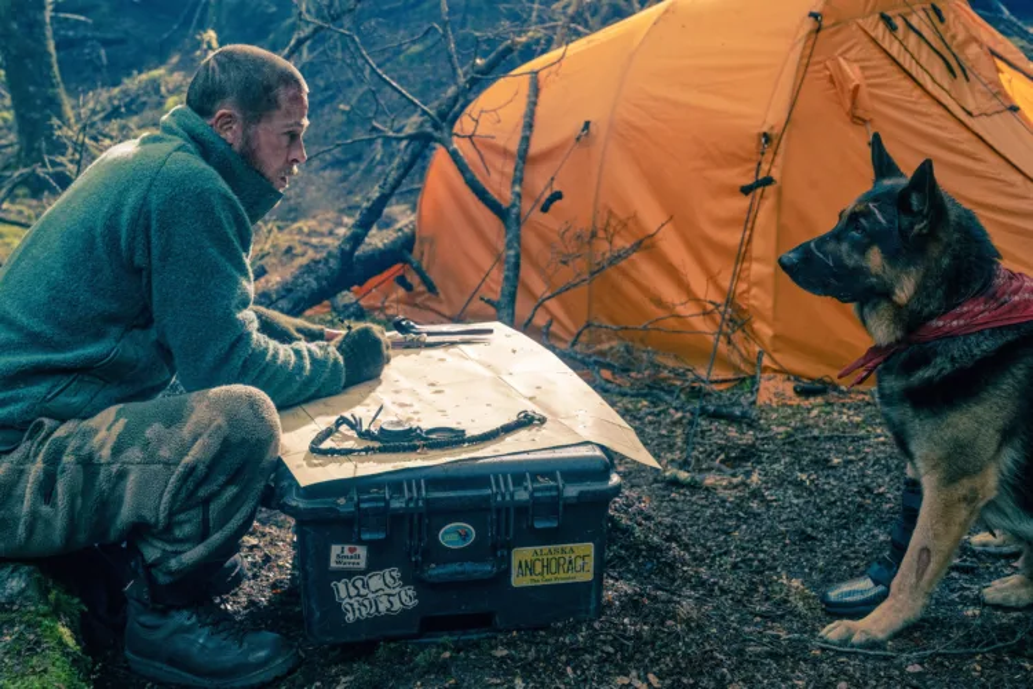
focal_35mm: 50
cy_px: 344
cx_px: 516
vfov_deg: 27.0
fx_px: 1435
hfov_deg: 39.6
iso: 2000
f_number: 5.6
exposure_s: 1/200
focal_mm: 50
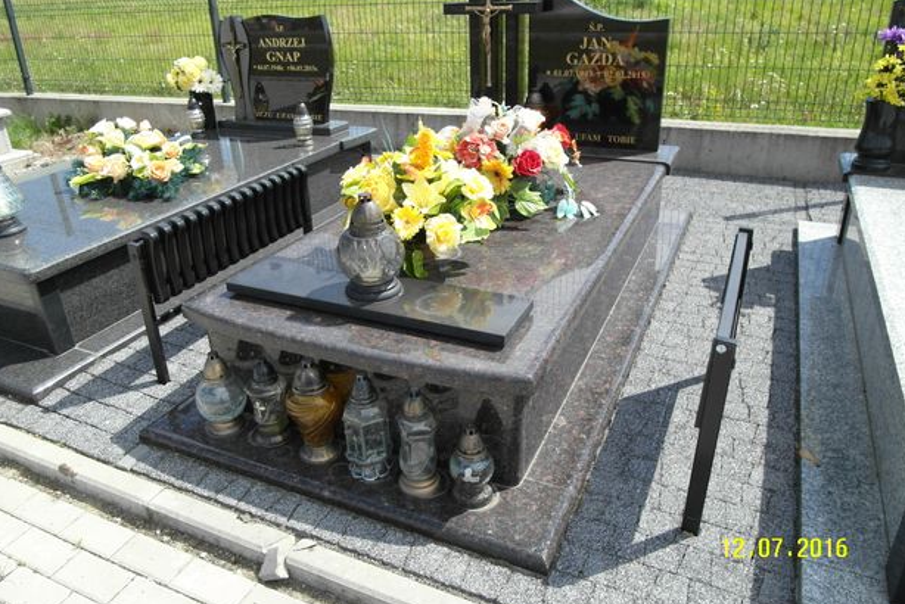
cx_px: 442
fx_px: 654
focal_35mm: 26
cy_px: 270
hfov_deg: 69.4
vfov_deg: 49.5
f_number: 2.5
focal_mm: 5.2
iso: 80
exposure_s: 1/1500
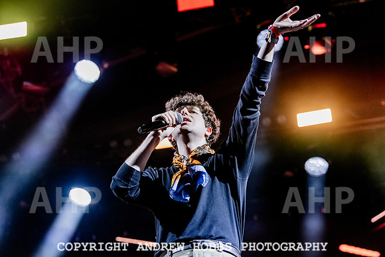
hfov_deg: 24.8
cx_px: 192
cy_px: 128
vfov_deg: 16.7
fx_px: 877
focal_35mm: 82
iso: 3200
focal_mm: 82
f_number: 3.5
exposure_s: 1/1000
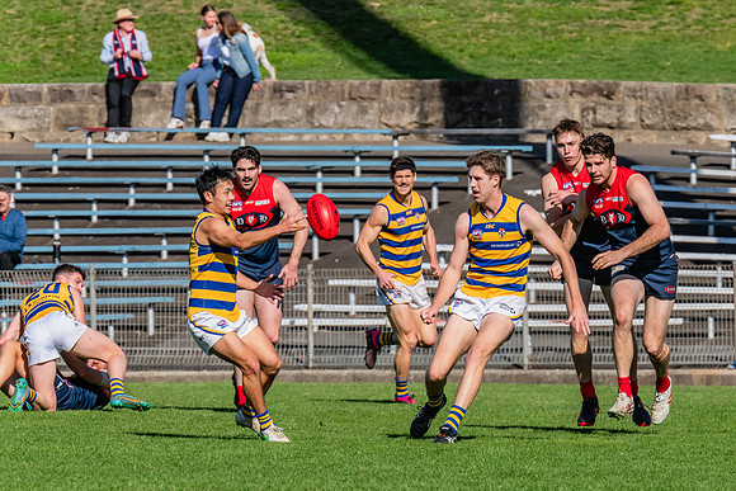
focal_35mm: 579
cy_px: 320
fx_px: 11844
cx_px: 503
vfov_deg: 2.4
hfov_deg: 3.6
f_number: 11
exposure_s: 1/1600
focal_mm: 420
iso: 800
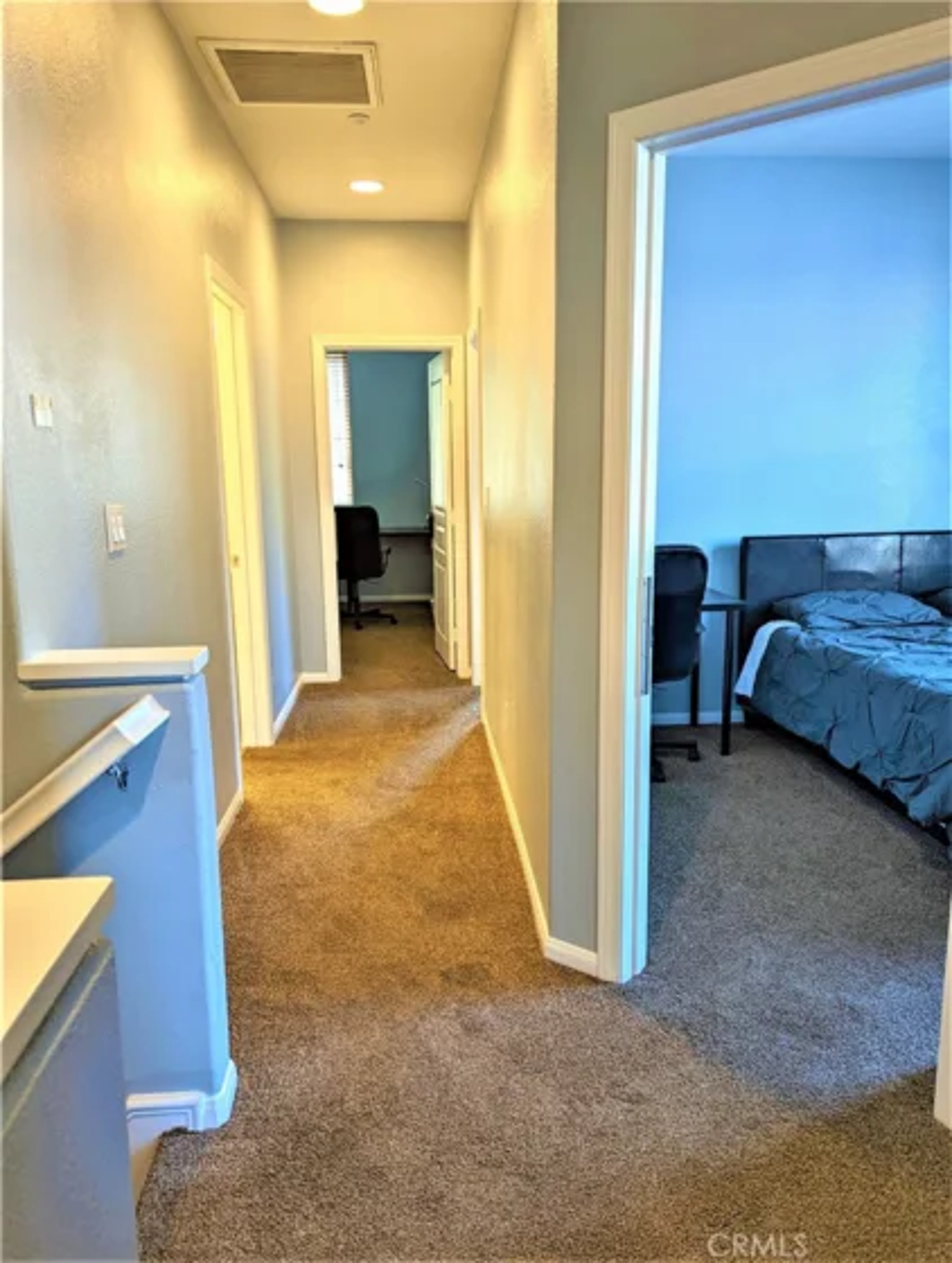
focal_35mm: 24
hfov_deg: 57.0
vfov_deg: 71.5
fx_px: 877
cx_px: 476
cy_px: 632
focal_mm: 6.81
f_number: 1.85
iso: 71
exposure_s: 1/23.8
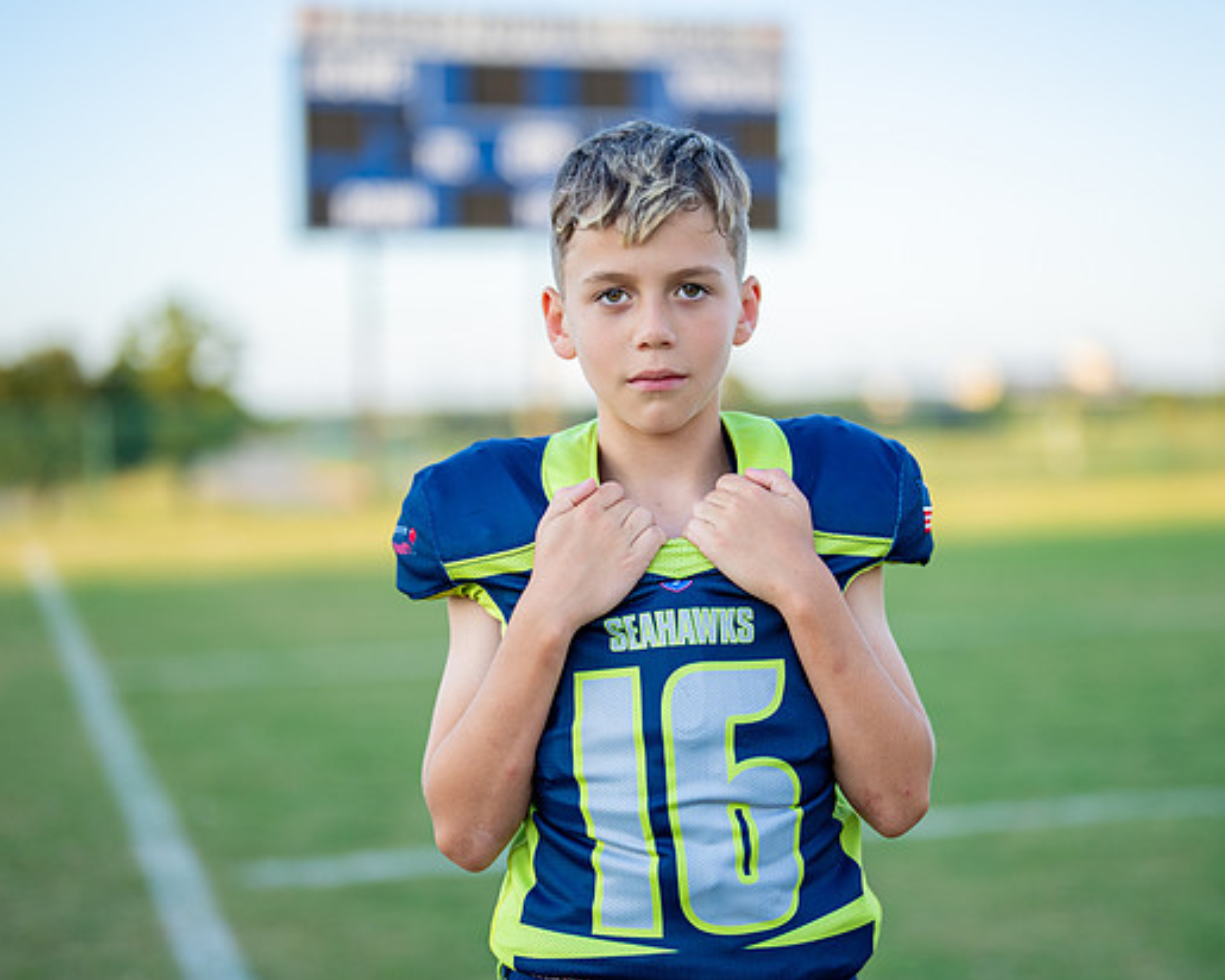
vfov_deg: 23.5
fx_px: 2357
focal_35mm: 65
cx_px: 677
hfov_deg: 29.1
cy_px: 502
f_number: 1.2
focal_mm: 50
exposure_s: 1/2500
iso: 160
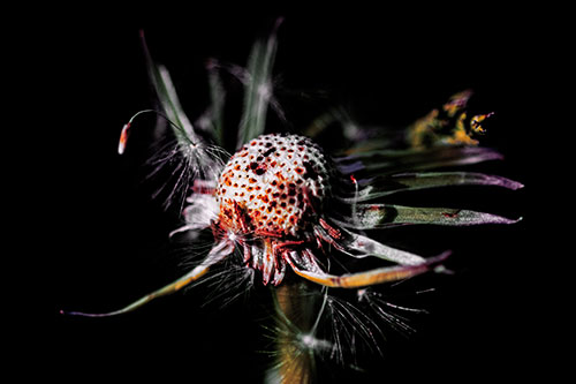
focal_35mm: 210
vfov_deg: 6.5
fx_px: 3359
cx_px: 288
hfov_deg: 9.8
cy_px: 192
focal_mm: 210
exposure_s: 1/2000
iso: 1250
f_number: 7.6
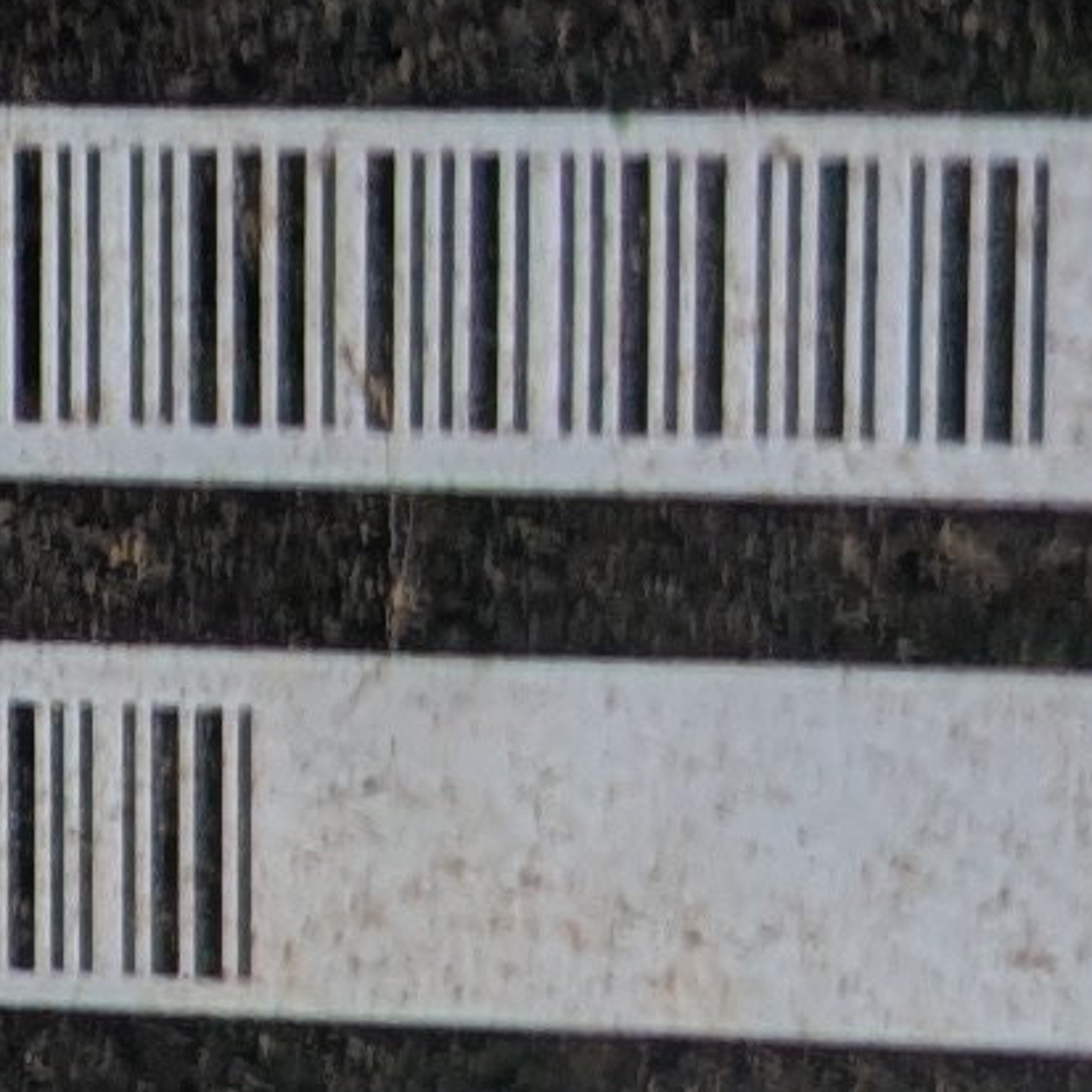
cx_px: -1925
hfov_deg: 7.5
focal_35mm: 210
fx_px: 7495
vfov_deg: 8.3
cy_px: 217
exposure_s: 1/967
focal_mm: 6.81
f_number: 1.85
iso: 48
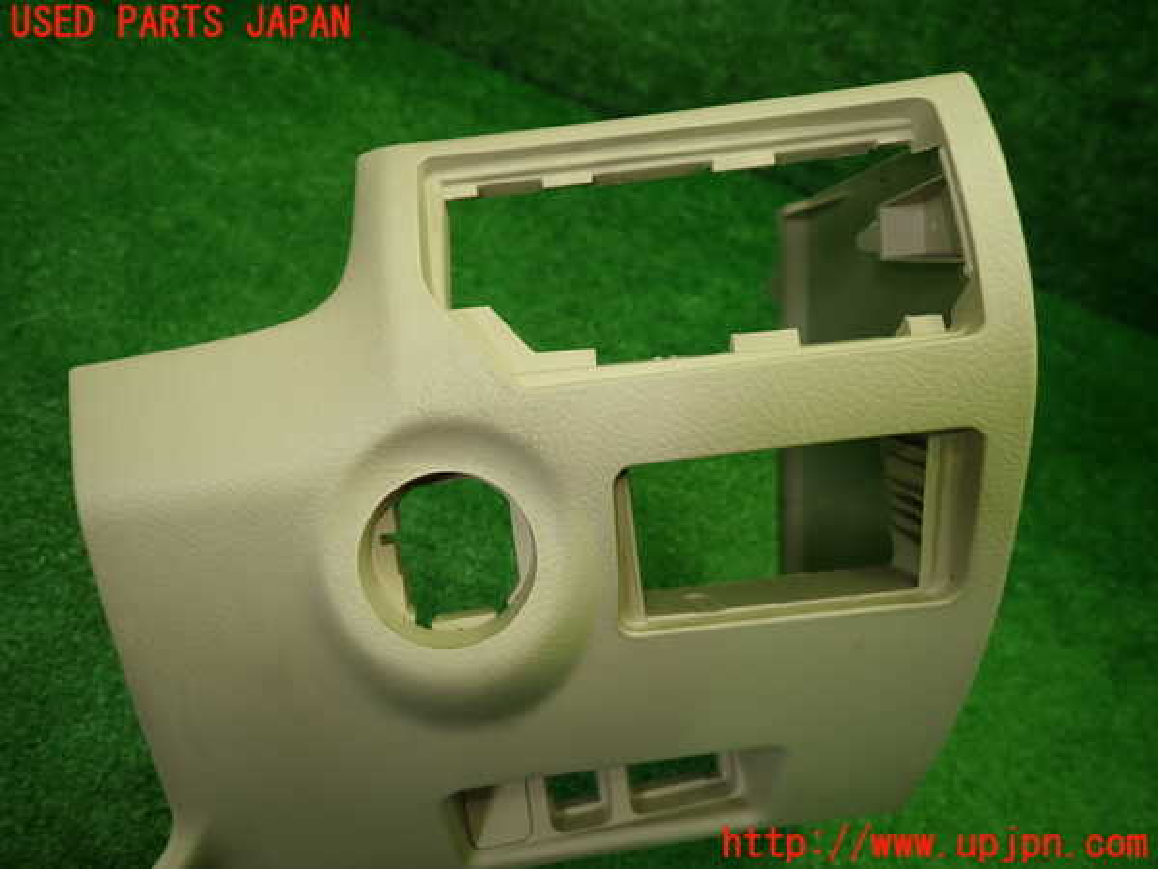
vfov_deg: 54.9
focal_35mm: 25
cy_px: 434
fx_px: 836
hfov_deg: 69.4
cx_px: 579
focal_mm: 4.5
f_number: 2
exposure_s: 1/60
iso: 100
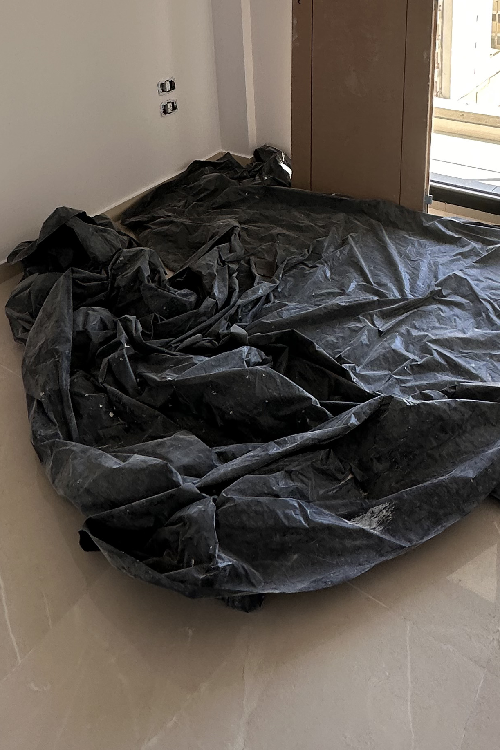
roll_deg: +1.6
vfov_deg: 51.9
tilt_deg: -13.3
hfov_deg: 41.0
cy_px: 77
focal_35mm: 32
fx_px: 667
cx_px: 280
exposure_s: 1/147
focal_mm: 2.22
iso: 40
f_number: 2.2
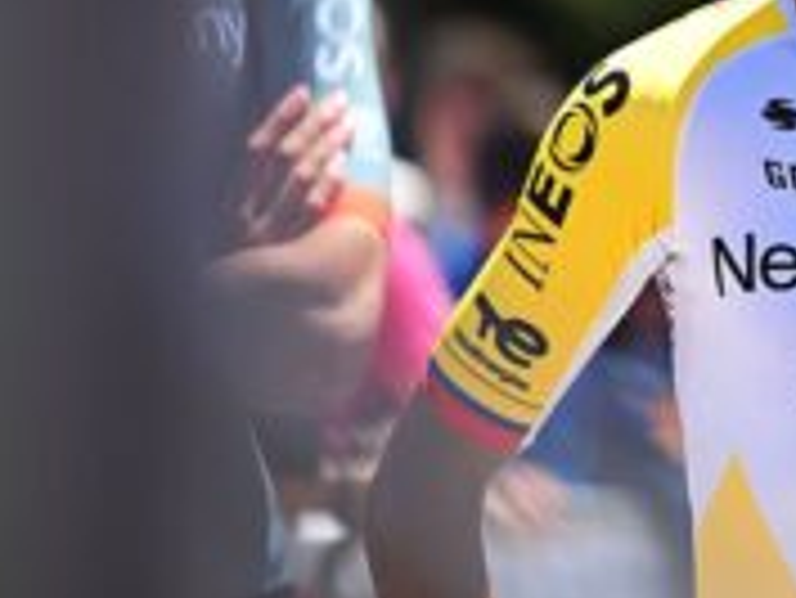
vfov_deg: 3.6
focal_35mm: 411
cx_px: 868
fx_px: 9457
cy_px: 40
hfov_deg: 4.8
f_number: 2.8
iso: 250
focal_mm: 180
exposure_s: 1/2500
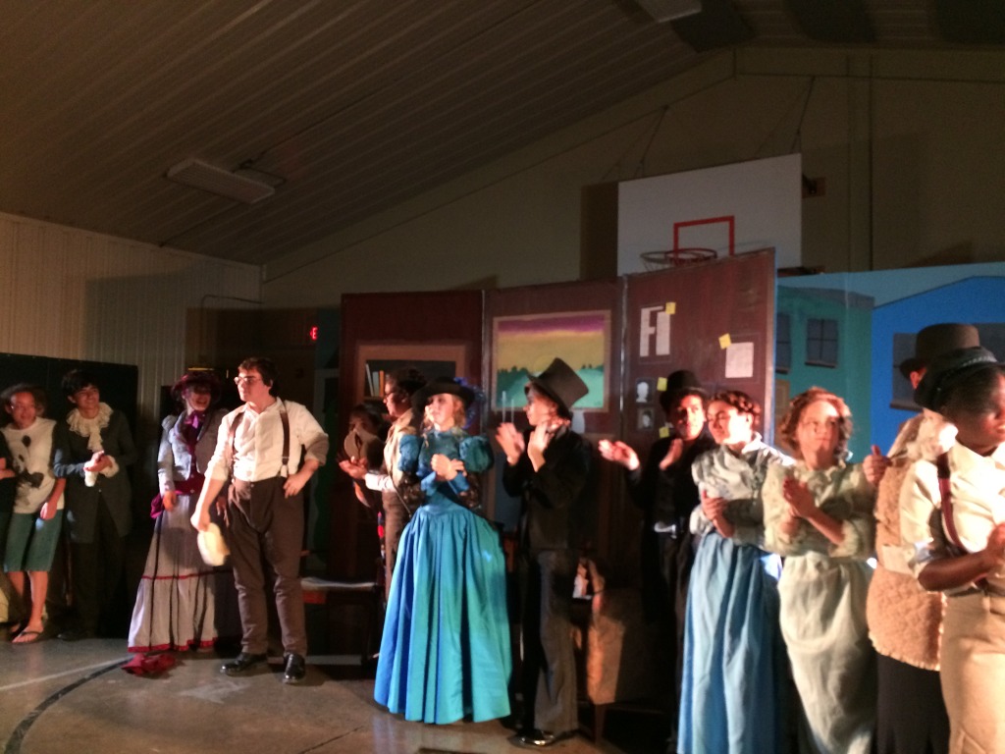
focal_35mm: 29
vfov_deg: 48.2
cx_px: 502
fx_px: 842
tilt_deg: +4.1
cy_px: 377
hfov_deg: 61.7
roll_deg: -0.9
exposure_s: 1/24
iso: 250
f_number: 2.2
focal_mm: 4.15
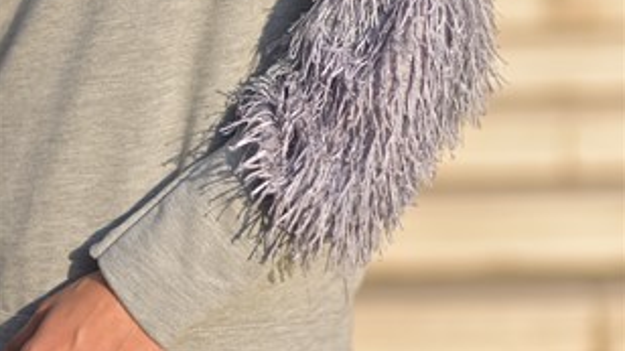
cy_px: 51
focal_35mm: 79
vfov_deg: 15.1
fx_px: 1309
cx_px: 312
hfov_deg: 26.9
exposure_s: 1/8000
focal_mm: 50
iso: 400
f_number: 2
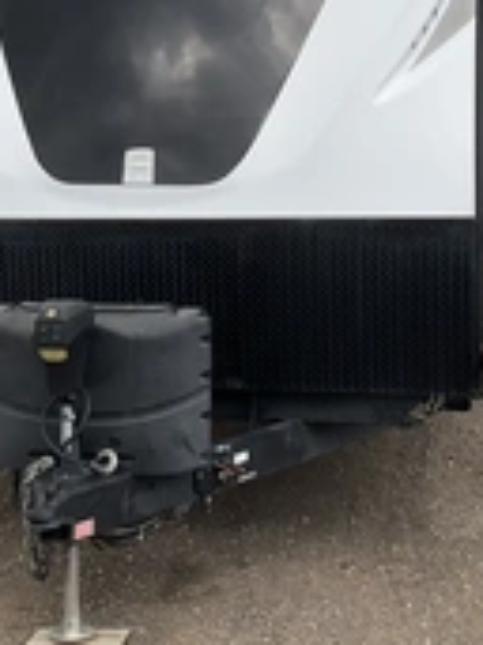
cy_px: 200
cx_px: 226
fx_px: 1267
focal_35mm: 68
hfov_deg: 21.6
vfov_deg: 28.3
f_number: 1.8
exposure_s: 1/1098
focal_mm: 3
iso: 25
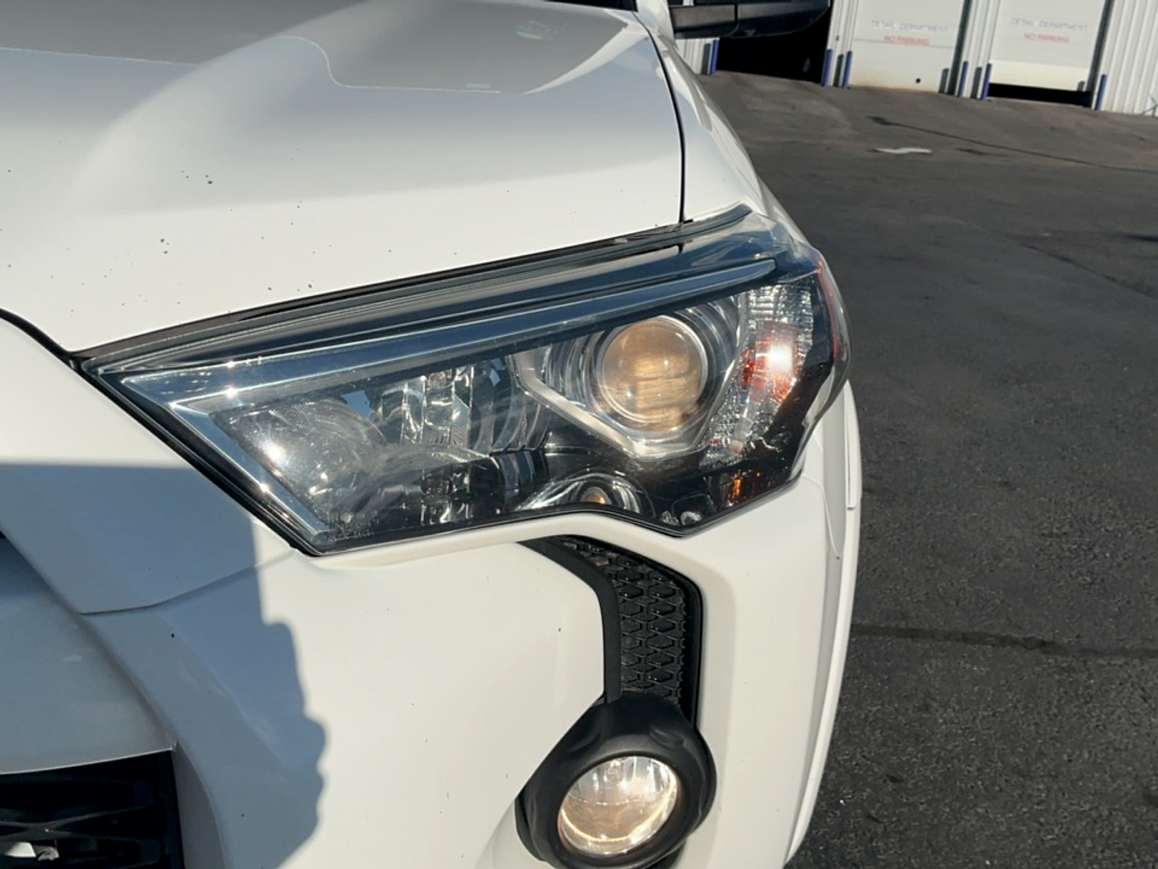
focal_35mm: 30
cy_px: 434
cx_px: 579
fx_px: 1004
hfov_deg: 60.0
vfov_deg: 46.8
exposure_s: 1/4785
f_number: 1.8
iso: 25
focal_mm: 3
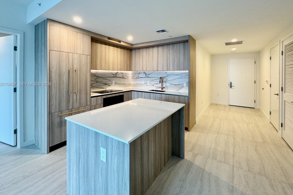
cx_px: 144
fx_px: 122
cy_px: 84
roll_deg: -0.6
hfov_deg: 100.4
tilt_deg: -5.5
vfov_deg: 76.9
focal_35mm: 15
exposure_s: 1/60
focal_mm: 2.22
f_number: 2.2
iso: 200
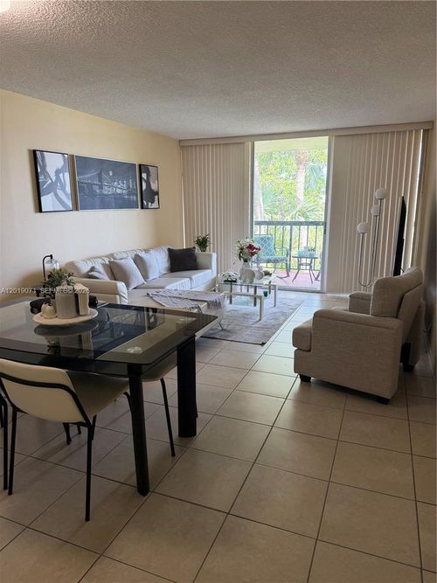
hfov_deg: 56.8
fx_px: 404
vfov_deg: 71.6
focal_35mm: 24
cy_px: 292
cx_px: 218
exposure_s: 1/201
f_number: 1.78
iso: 125
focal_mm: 6.76
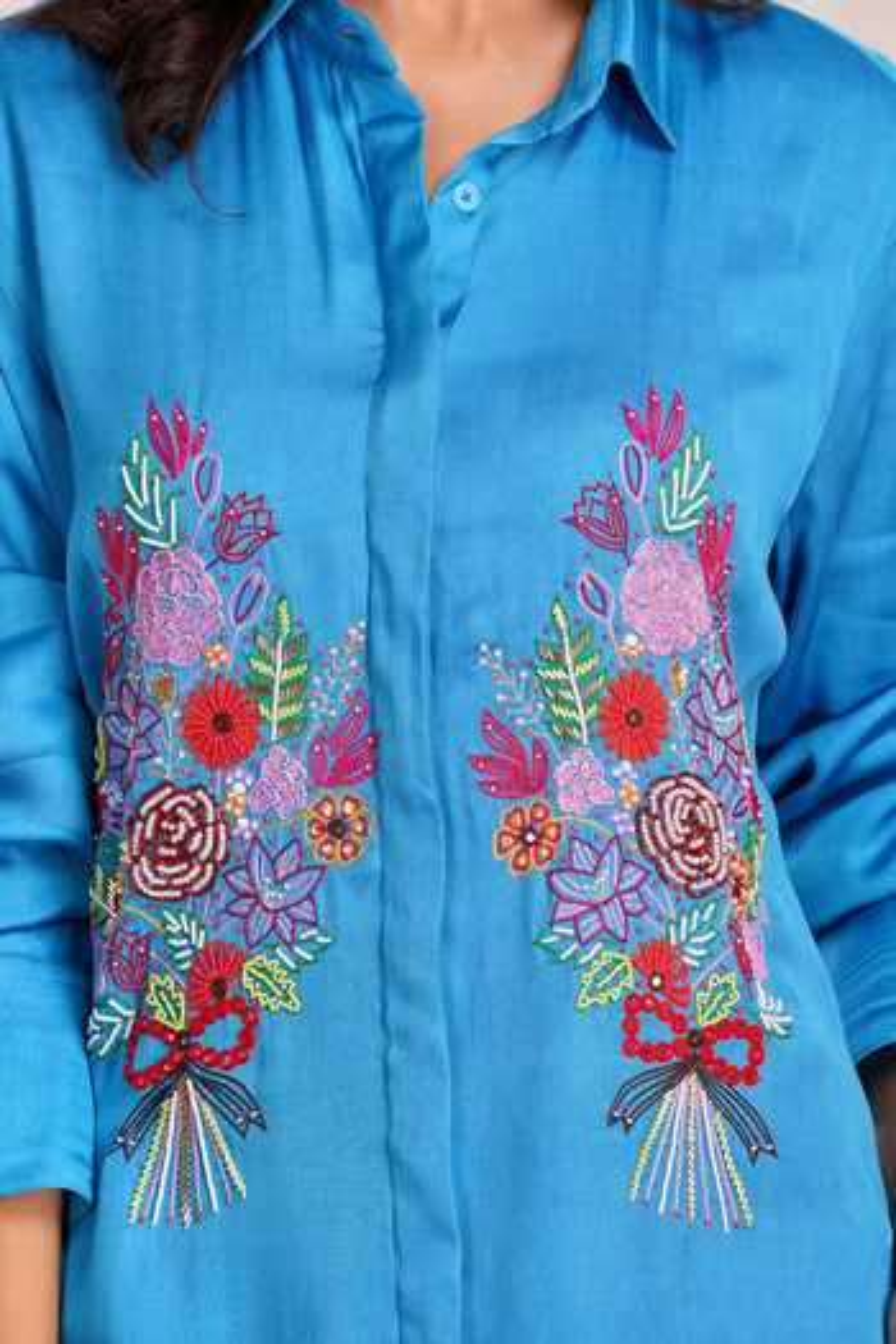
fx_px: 7055
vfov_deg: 10.9
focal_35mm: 189
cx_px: 448
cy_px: 672
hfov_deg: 7.3
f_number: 10
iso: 250
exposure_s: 1/125
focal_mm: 189
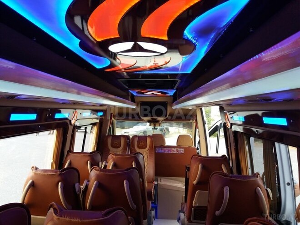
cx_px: 150
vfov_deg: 49.7
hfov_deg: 63.4
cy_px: 112
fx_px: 243
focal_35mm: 28
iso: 100
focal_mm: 3.7
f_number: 1.9
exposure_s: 1/33
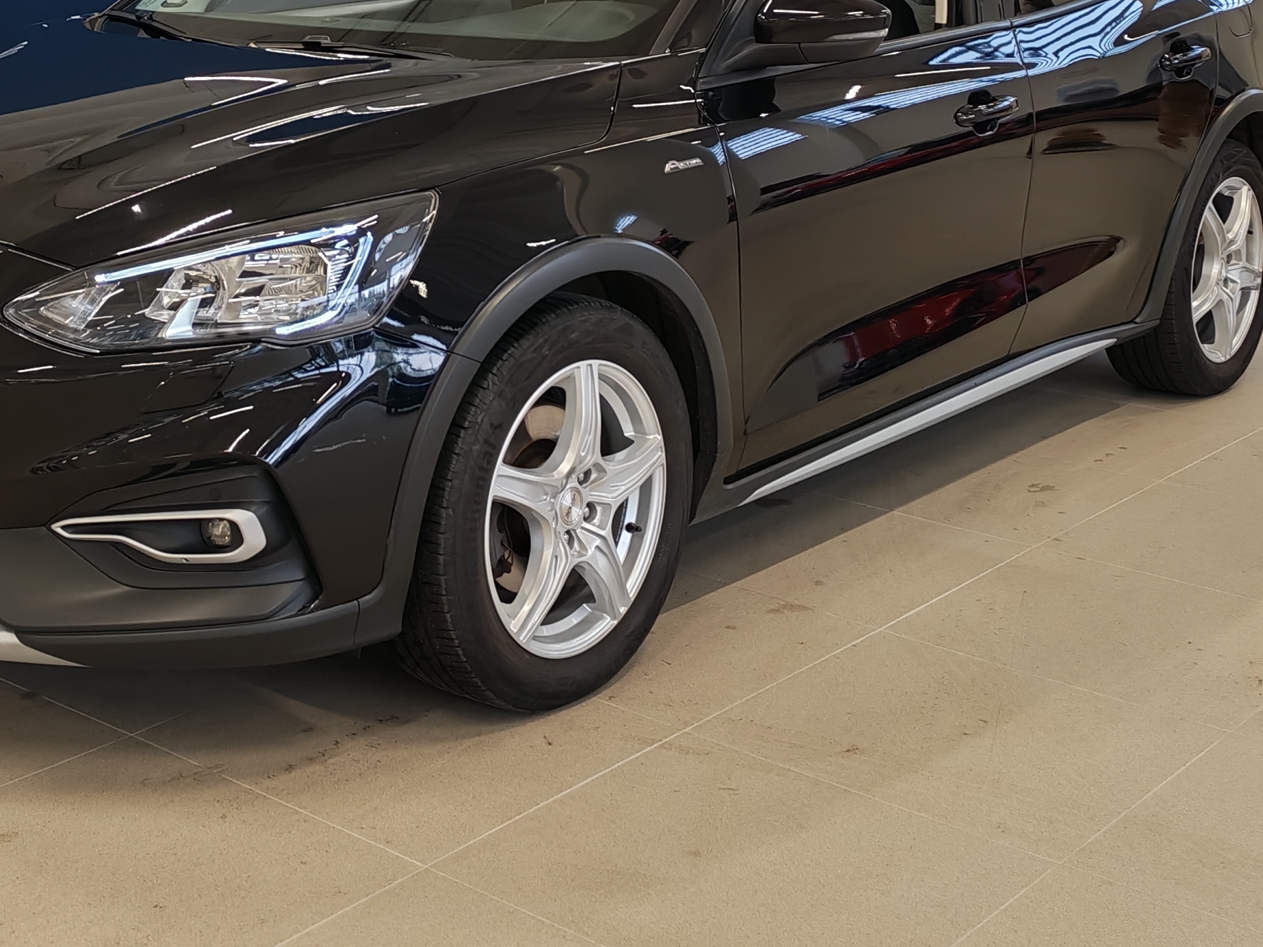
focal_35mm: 57
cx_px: 394
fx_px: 2080
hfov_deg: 33.4
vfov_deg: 25.2
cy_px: 182
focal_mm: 6.12
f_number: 1.9
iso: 100
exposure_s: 1/100
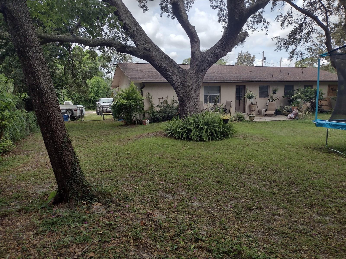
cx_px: 173
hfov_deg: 65.3
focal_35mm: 27
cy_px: 130
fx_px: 270
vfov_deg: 51.4
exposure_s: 1/985
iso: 100
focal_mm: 4.71
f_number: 1.7
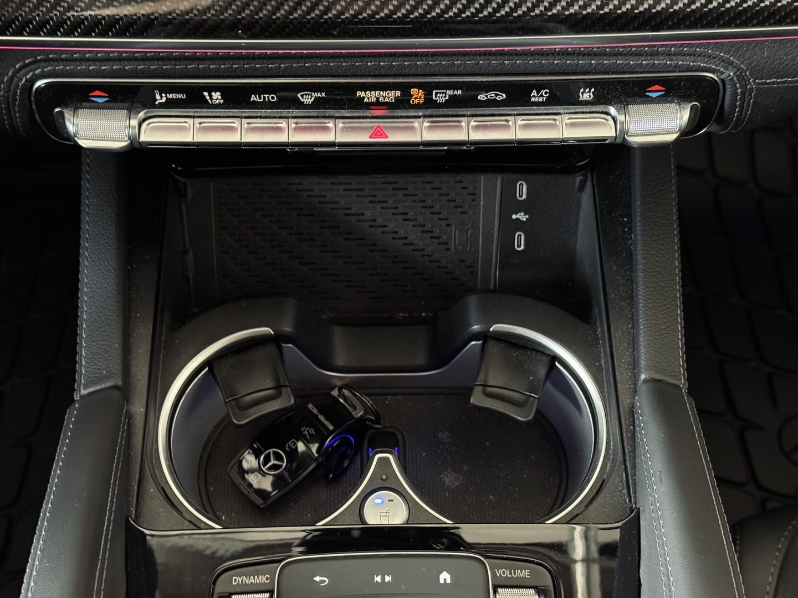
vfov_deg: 30.3
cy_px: 299
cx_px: 399
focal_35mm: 48
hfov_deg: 39.7
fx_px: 1107
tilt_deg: -66.3
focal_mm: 6.76
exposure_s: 1/37
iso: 500
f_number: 1.78
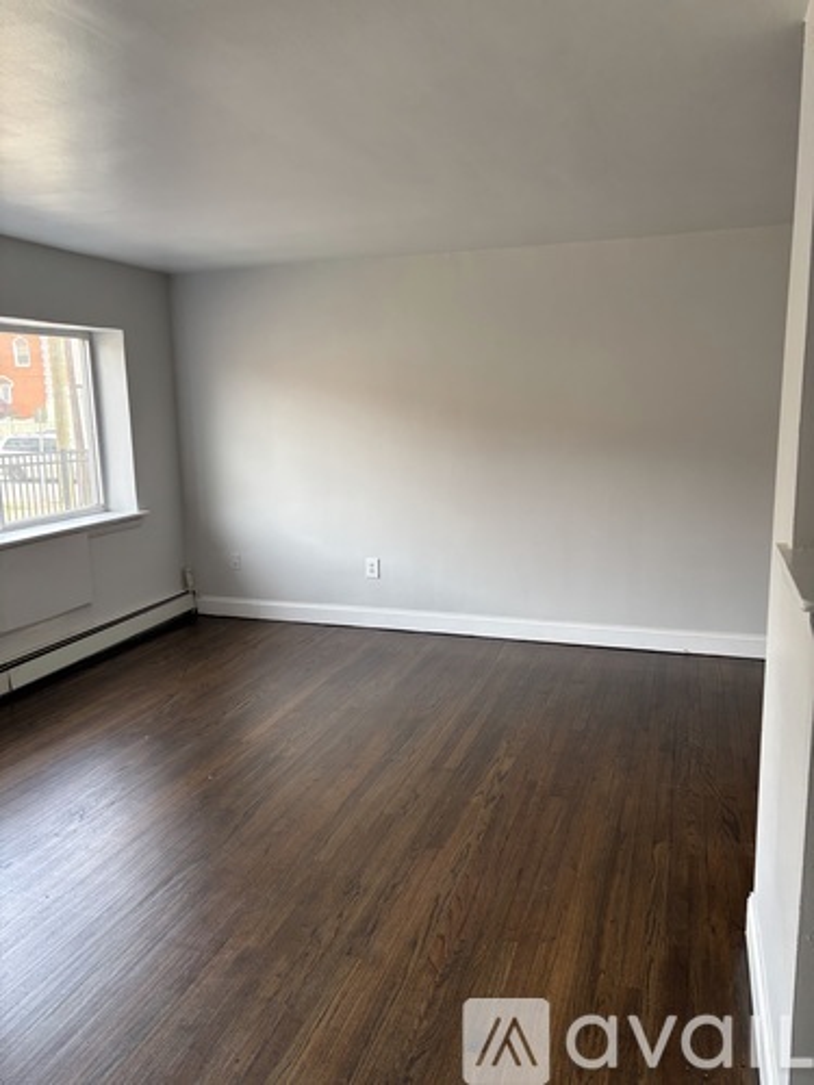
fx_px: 815
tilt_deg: -9.0
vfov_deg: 67.3
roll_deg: +0.4
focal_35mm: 26
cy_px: 542
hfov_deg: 53.1
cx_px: 407
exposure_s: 1/121
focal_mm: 5.96
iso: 80
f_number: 1.6
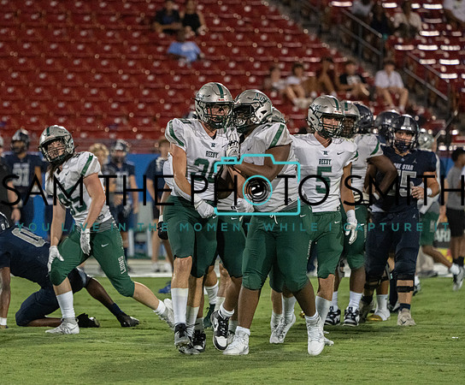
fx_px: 4775
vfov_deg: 4.6
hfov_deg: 5.6
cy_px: 190
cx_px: 178
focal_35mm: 342
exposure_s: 1/1000
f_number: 5.6
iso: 10000
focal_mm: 294
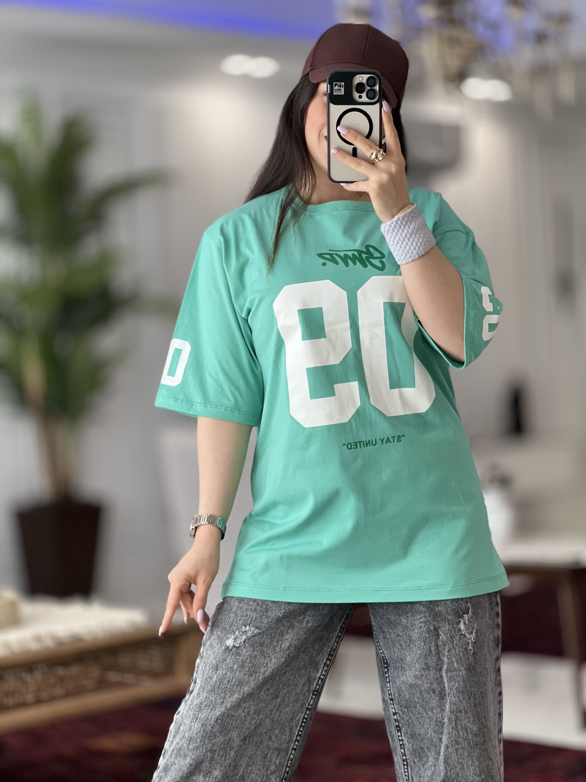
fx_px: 1738
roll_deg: +4.2
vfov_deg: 25.3
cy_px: 391
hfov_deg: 19.1
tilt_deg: -17.6
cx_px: 293
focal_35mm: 77
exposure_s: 1/100
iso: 125
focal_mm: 9
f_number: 2.8
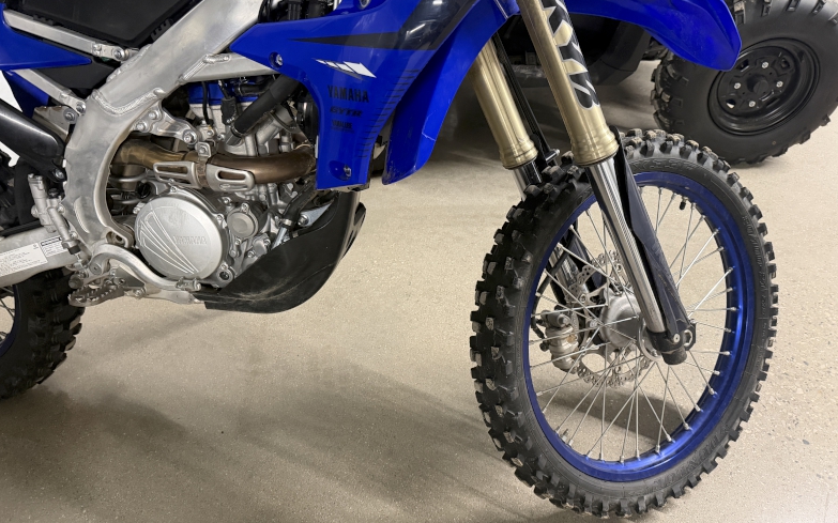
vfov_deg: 47.5
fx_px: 594
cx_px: 418
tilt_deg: -37.5
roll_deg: +2.3
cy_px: 236
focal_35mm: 26
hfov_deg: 70.4
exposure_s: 1/40
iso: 640
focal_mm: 6.76
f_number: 1.78
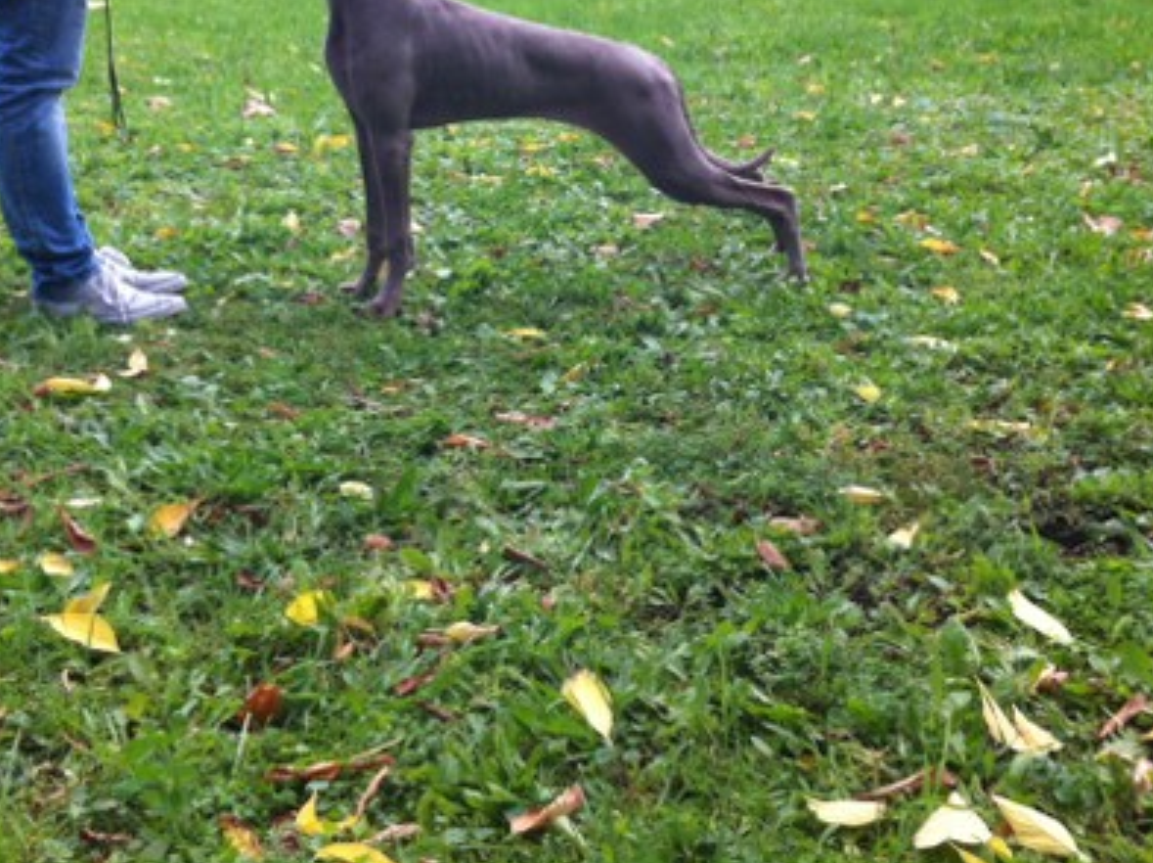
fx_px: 1897
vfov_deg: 25.2
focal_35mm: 57
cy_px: 173
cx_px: 543
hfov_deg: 33.8
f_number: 2.8
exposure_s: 1/175
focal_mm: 3.85
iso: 80
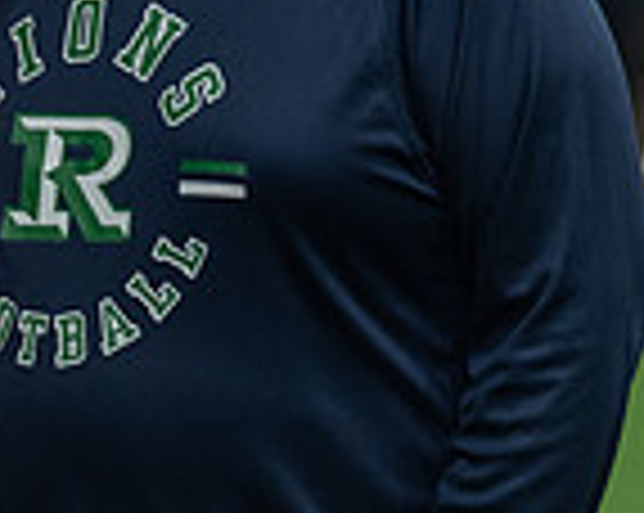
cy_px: 55
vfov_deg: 2.5
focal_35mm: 625
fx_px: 11896
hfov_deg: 3.1
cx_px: -342
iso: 1000
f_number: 2.8
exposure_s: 1/320
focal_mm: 124
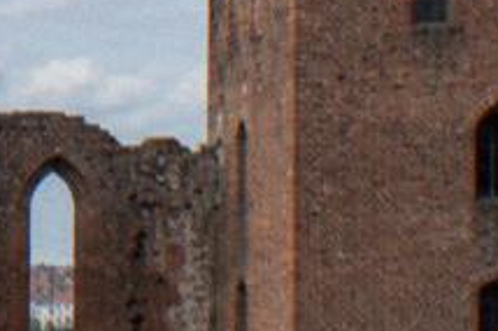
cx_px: -58
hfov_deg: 9.3
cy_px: 259
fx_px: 3039
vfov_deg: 6.2
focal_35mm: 220
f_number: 10
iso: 500
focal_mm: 47
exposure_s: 1/250
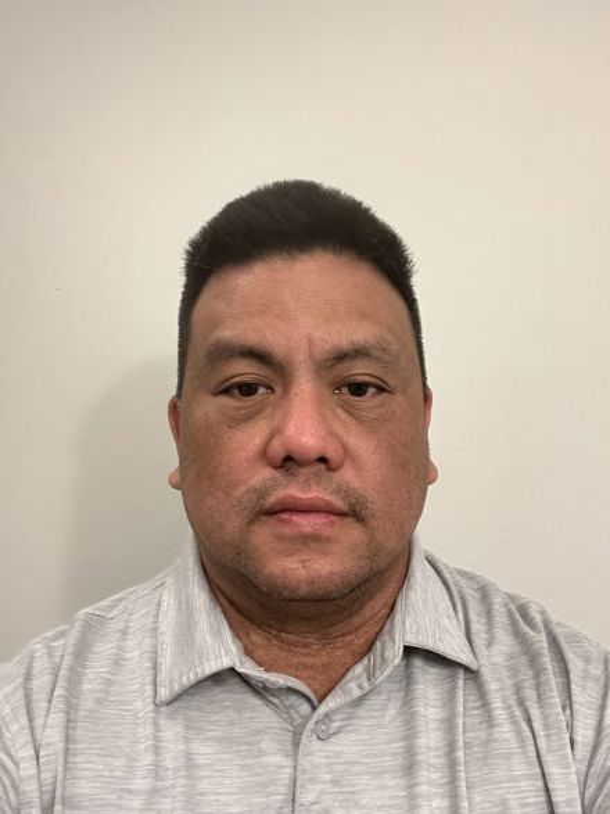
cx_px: 305
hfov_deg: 46.8
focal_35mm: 30
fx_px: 705
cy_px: 407
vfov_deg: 60.0
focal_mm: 2.71
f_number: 2.2
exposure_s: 1/60
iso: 200
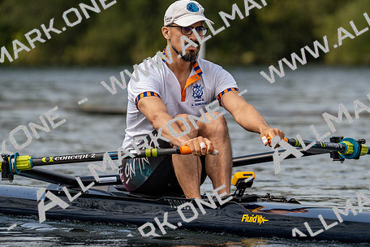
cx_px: 201
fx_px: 4337
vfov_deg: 3.3
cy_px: 97
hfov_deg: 4.9
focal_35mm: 422
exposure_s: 1/1600
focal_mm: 332
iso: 400
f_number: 6.3
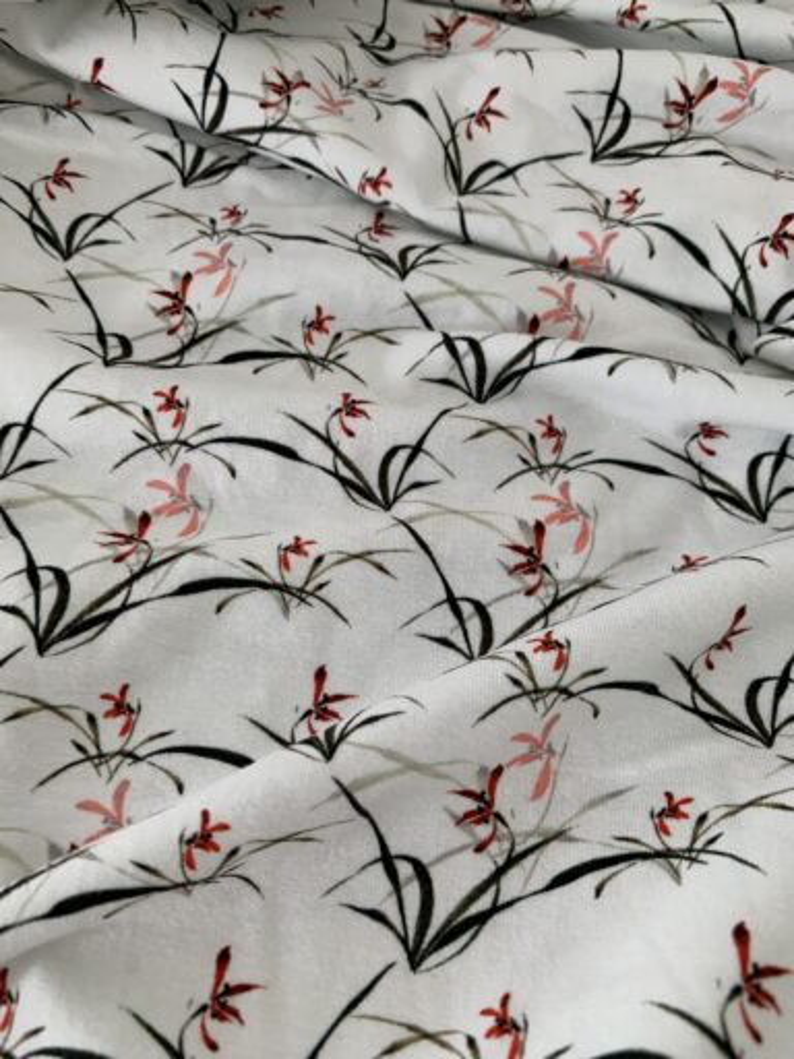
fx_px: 795
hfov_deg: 53.1
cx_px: 397
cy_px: 530
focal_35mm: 26
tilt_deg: -63.2
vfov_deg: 67.3
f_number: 1.8
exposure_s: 1/121
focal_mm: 4.25
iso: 80
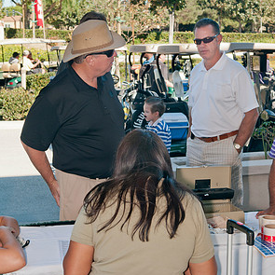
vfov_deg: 25.2
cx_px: 138
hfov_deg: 25.4
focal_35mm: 68
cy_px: 93
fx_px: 611
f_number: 5.6
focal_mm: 35
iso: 200
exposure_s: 1/125
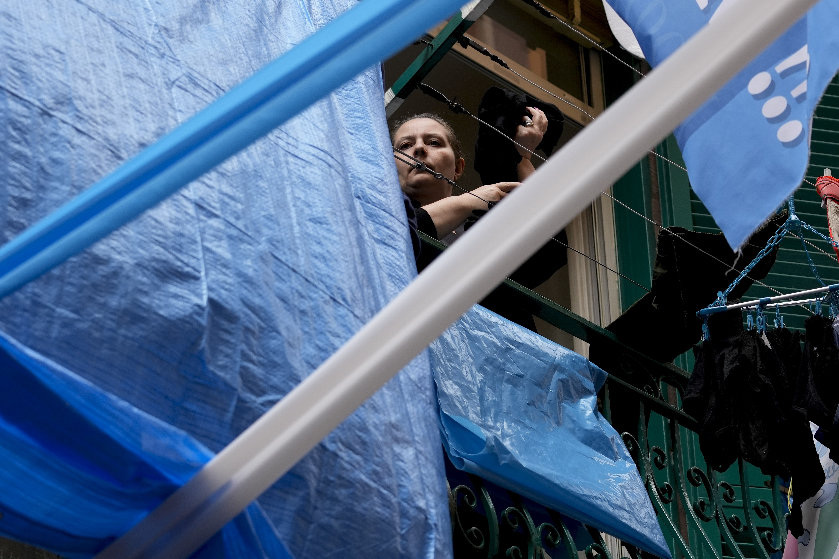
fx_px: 2913
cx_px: 541
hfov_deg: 16.4
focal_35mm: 125
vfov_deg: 10.9
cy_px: 431
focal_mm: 70
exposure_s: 1/800
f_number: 4
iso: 500
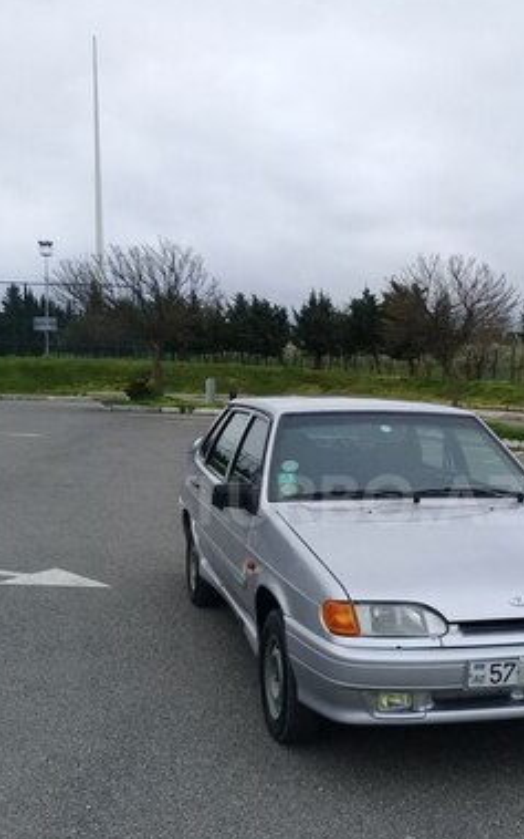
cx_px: 356
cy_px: 500
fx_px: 982
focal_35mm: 43
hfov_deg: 29.6
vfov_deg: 46.0
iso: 50
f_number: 2.2
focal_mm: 3.3
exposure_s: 1/198
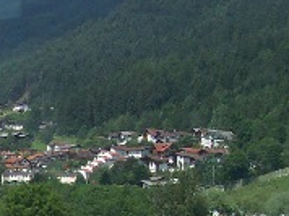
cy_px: 159
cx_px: -281
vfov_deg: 8.7
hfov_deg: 10.6
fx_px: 1426
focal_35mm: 171
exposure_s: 1/350
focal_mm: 8
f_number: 4.8
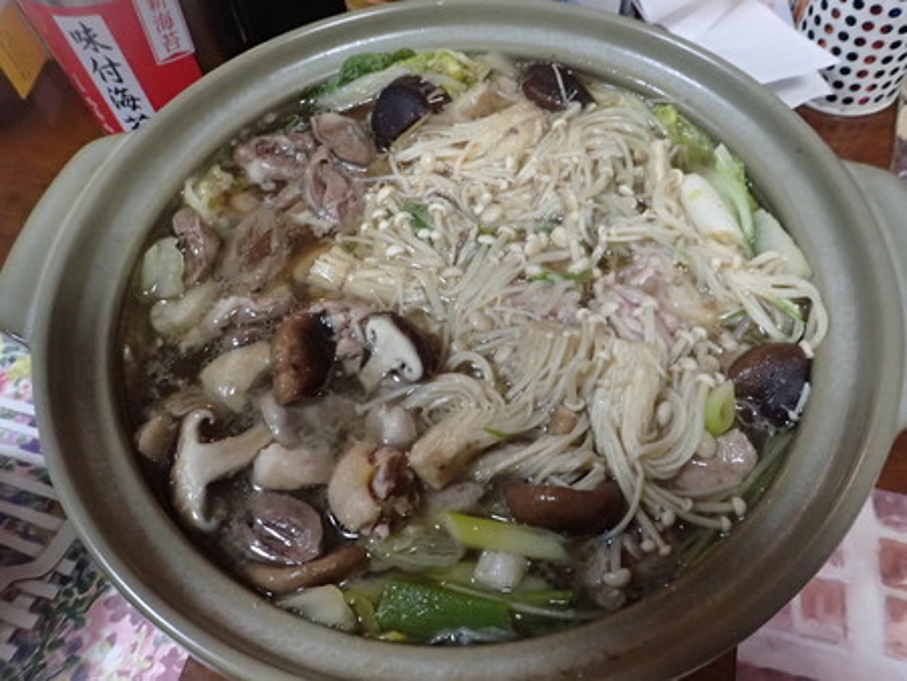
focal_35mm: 25
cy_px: 340
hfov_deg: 69.4
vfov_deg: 54.9
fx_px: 655
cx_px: 454
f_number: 2.8
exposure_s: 1/80
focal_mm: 4.5
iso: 800
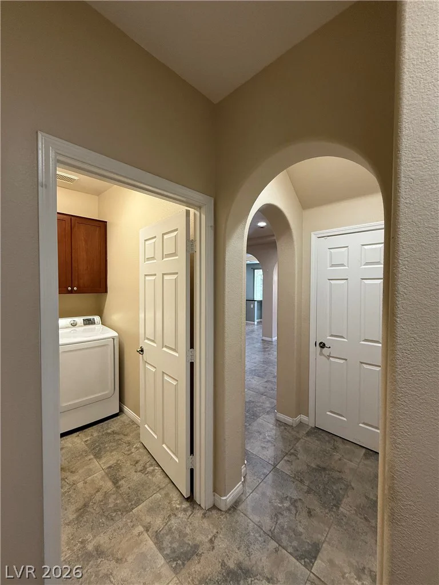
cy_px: 292
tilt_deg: -1.6
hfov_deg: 85.7
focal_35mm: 14
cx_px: 220
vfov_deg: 102.1
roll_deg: -1.0
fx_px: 237
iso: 400
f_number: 2.2
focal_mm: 2.22
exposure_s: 1/120
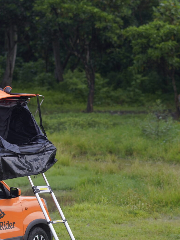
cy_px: 192
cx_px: 12
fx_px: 1401
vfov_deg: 9.8
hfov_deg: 7.3
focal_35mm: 202
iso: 250
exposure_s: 1/400
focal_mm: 85
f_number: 2.8
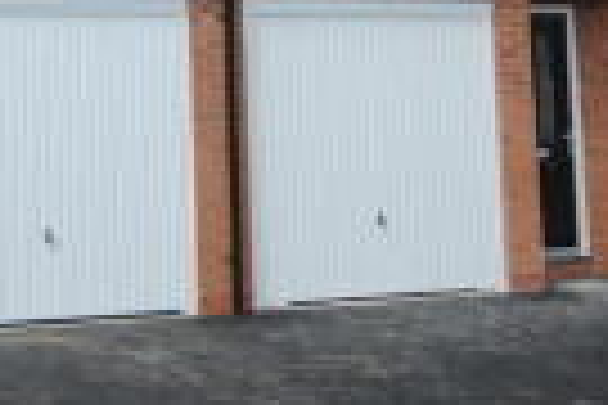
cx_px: -90
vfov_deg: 17.9
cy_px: -16
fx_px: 1250
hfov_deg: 25.1
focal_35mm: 74
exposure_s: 1/250
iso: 100
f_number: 8
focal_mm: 14
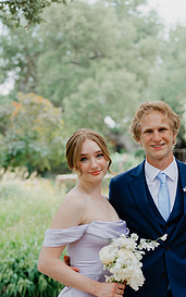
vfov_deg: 24.4
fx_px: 680
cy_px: 221
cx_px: 158
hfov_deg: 15.4
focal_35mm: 84
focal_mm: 50
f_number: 2.5
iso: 160
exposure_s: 1/640
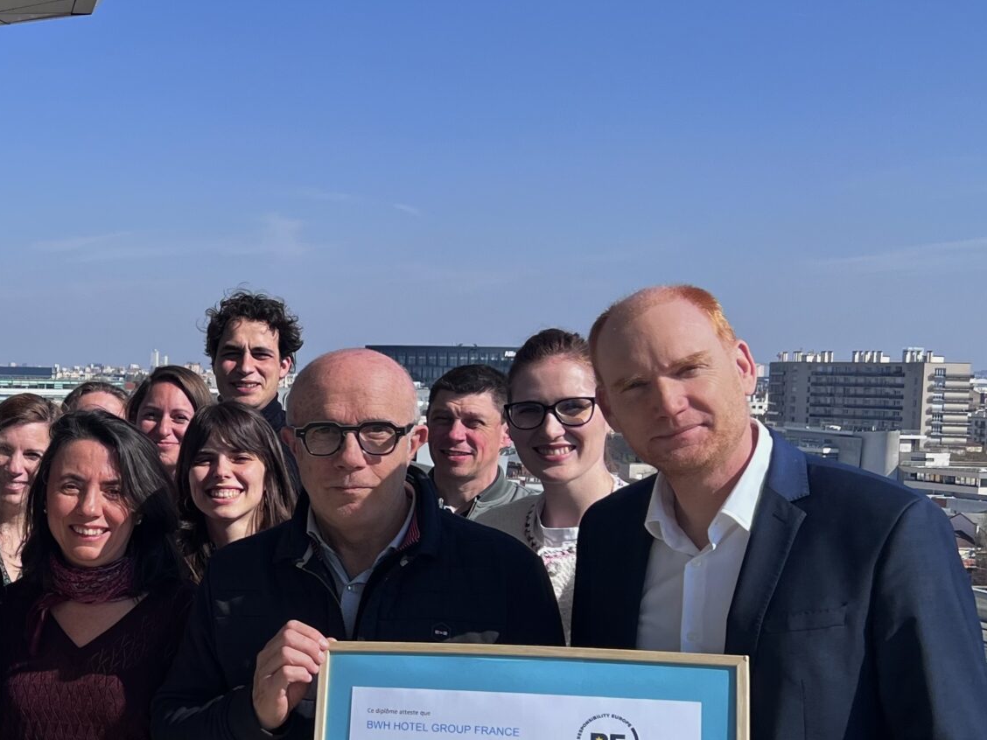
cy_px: 461
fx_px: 1682
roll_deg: -1.0
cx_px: -6
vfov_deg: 24.7
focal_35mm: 59
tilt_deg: -3.5
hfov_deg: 30.3
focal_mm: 5.7
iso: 50
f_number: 1.5
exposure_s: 1/5319
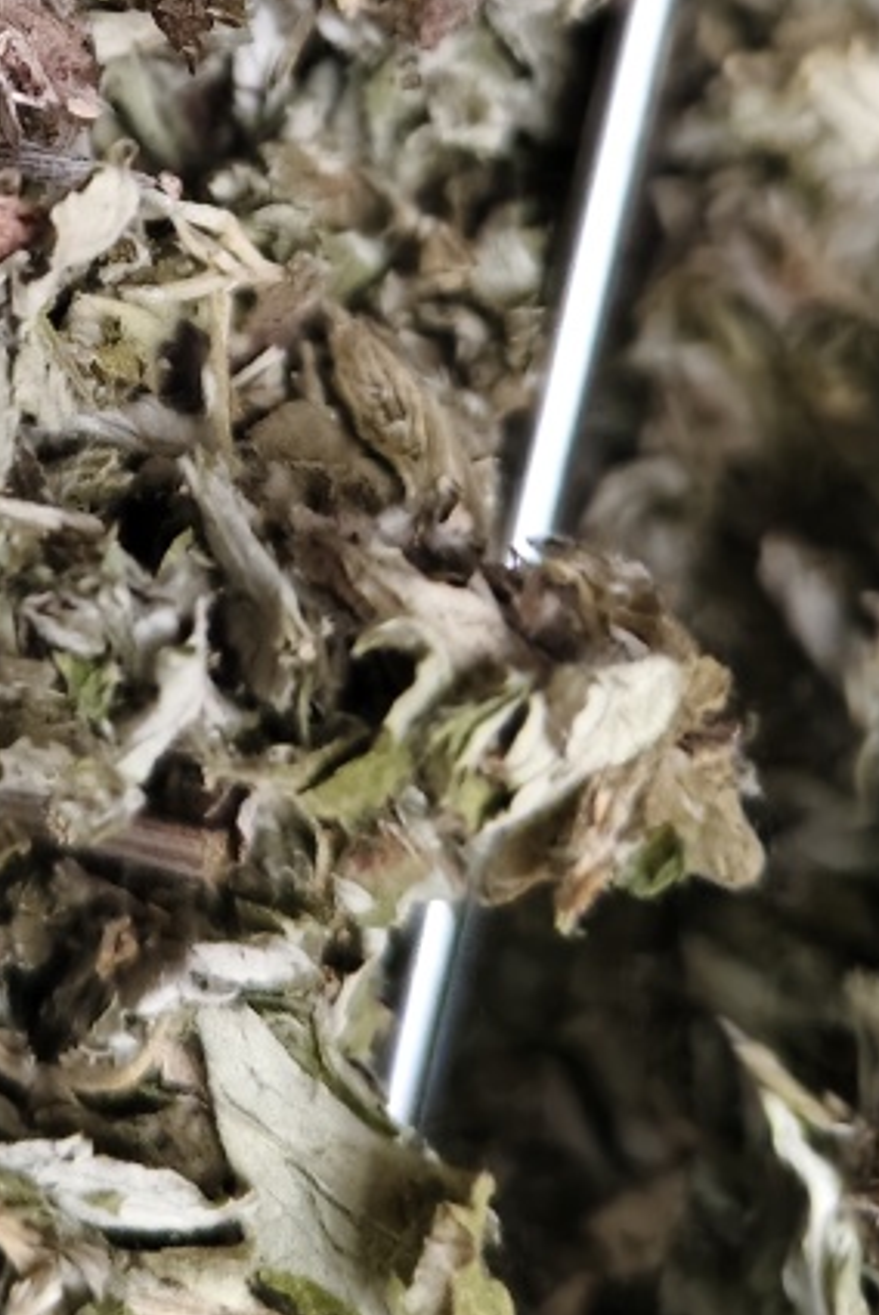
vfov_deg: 29.9
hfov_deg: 21.3
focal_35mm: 60
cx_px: -139
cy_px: -141
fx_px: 2194
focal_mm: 5.56
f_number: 1.88
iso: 3661
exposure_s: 1/250
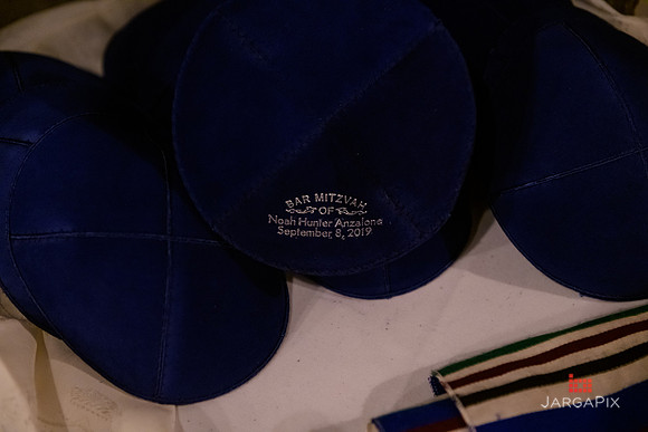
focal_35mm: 56
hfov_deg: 35.6
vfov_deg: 24.2
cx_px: 324
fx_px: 1008
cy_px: 216
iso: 3200
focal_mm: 56
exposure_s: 1/50
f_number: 3.2
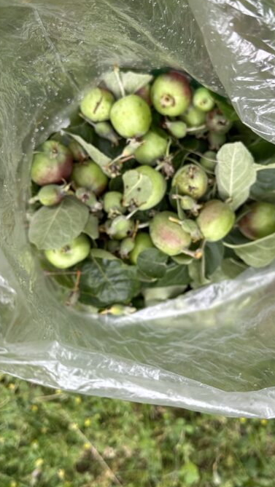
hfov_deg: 29.7
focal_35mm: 40
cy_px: 224
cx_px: 166
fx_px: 518
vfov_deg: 50.4
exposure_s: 1/233
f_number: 1.78
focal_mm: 6.86
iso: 64
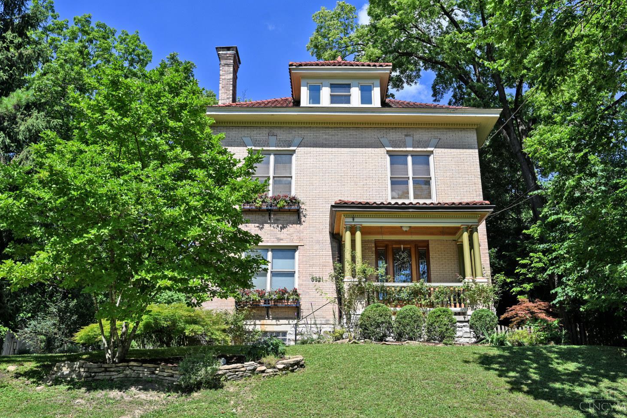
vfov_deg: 42.3
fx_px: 540
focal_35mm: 31
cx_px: 322
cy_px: 205
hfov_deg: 60.3
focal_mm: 30
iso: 100
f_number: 7.1
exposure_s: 1/400
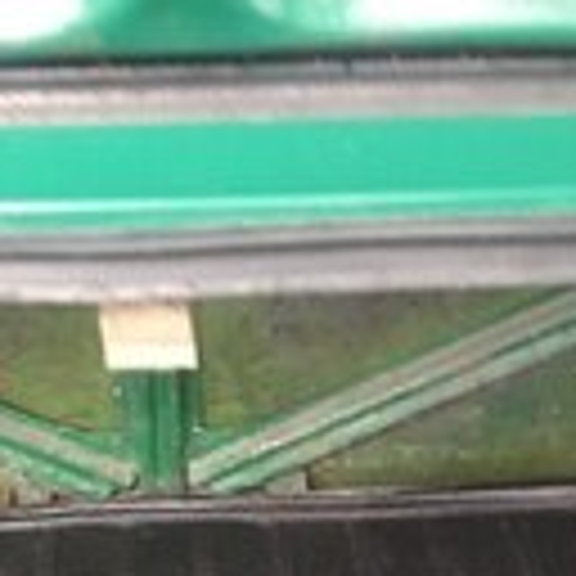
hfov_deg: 18.0
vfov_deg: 17.5
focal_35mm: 96
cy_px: 630
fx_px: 1807
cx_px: 144
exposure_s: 1/50
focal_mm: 3.7
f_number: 1.9
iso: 64
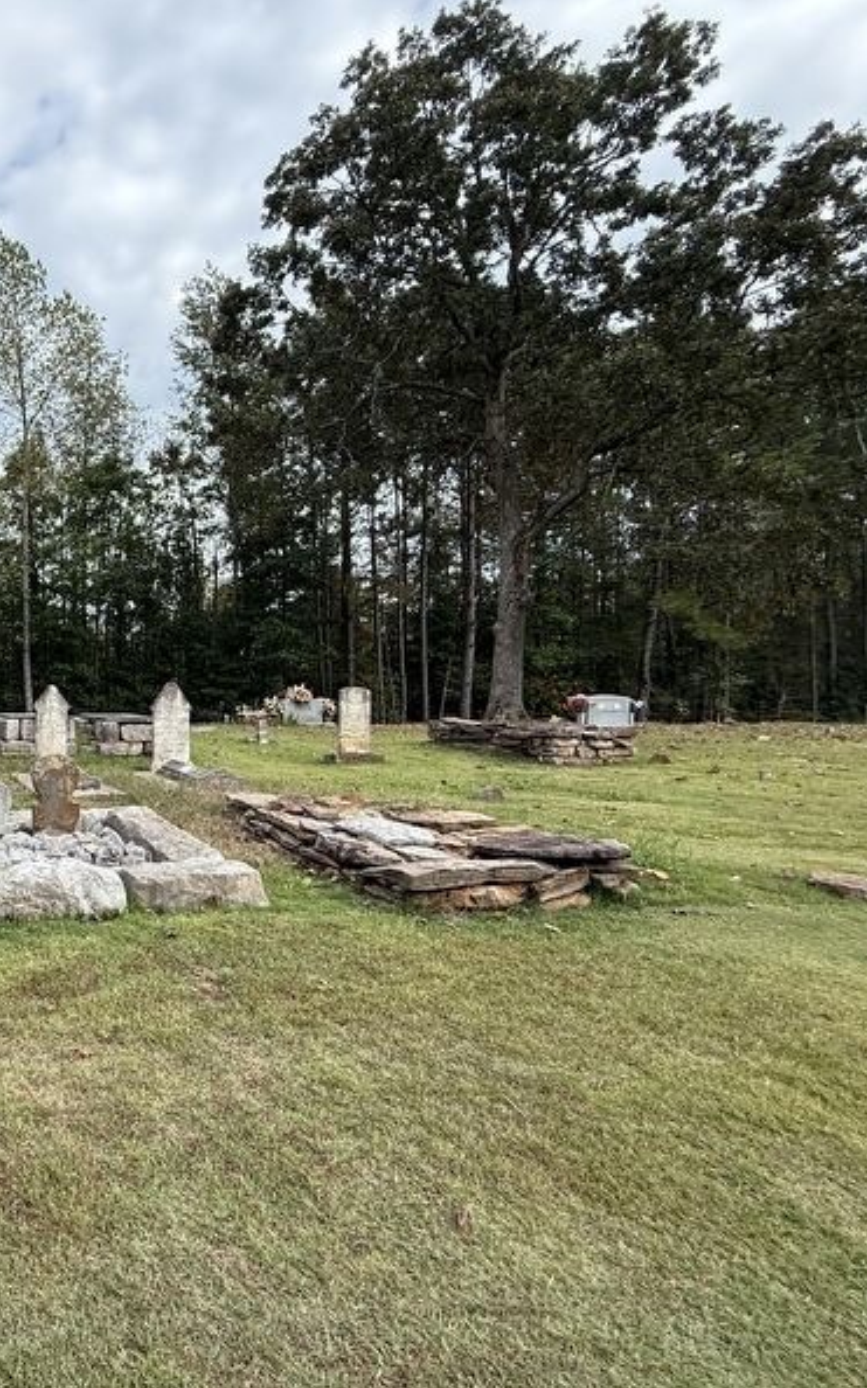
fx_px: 756
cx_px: -40
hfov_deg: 47.2
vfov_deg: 85.1
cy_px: 692
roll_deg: +0.2
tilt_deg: +1.4
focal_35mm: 20
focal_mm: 2.22
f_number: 2.2
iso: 64
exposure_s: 1/569
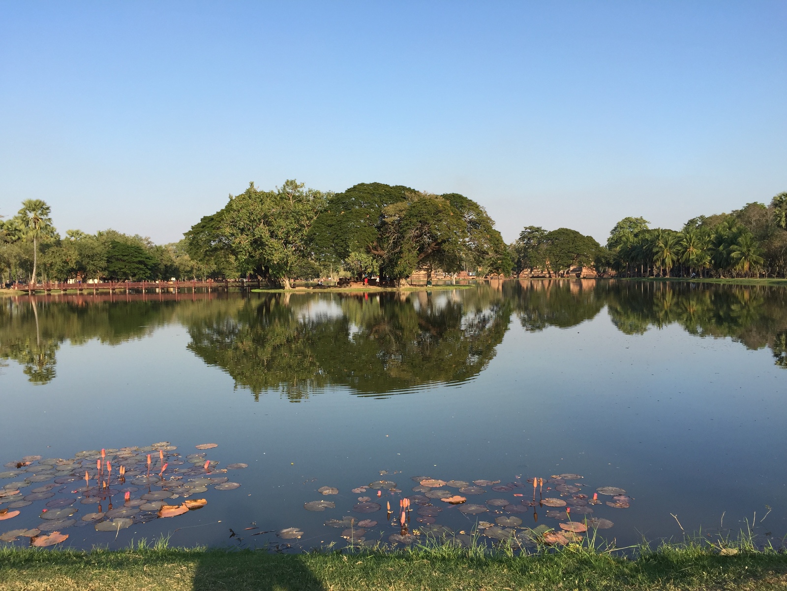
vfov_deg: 48.2
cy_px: 296
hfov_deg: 61.7
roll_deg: +0.0
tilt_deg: -1.7
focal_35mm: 29
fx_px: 659
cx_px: 394
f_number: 2.2
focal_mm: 4.15
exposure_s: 1/964
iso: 32
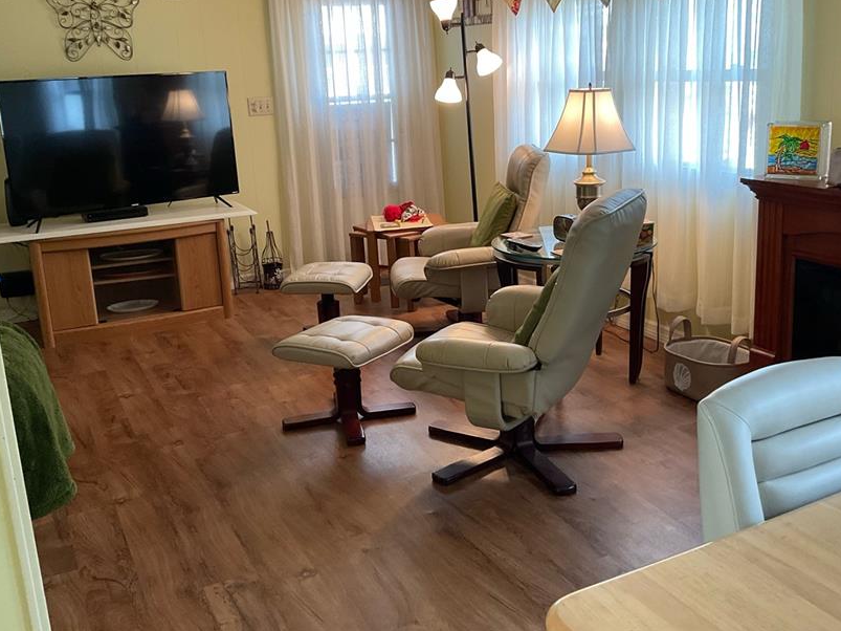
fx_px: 899
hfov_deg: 50.1
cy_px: 281
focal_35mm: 37
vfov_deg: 38.6
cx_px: 448
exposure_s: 1/50
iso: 64
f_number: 1.8
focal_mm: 3
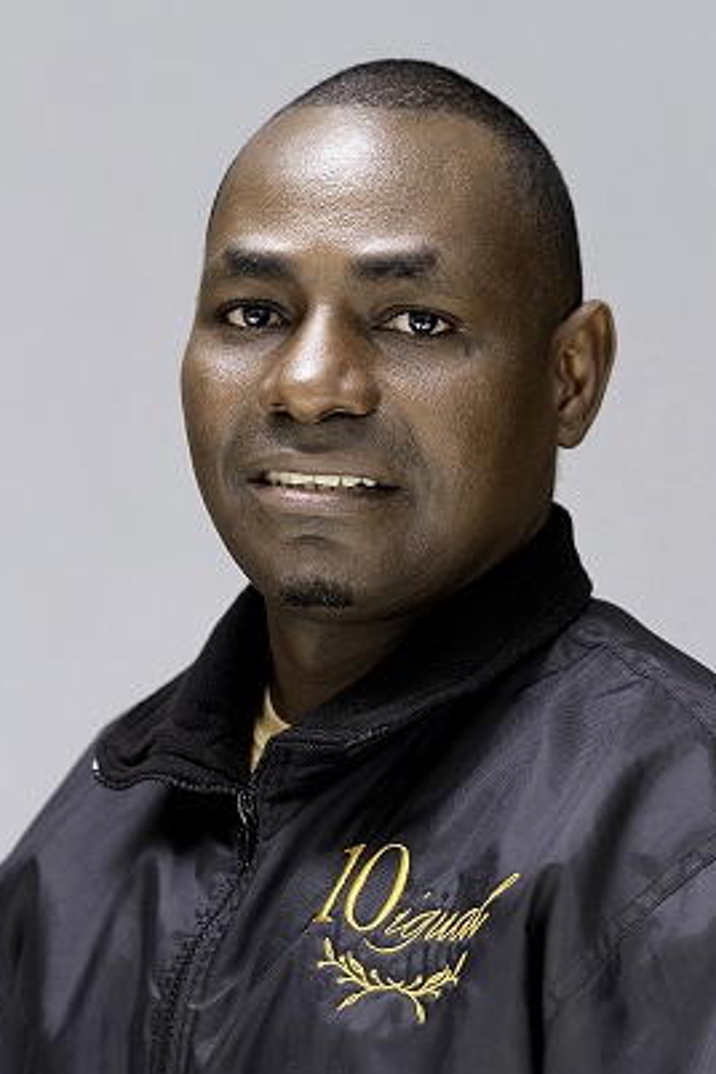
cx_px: 398
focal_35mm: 109
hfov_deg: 12.6
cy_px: 622
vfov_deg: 18.7
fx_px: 3252
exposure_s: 1/250
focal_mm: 85
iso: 320
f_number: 3.5
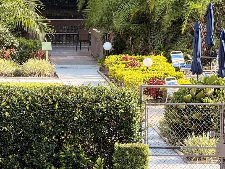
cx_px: 23
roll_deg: +0.2
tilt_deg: -1.8
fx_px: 1534
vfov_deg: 6.3
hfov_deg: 8.4
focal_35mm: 236
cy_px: 22
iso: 50
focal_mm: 15.66
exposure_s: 1/233
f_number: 2.8
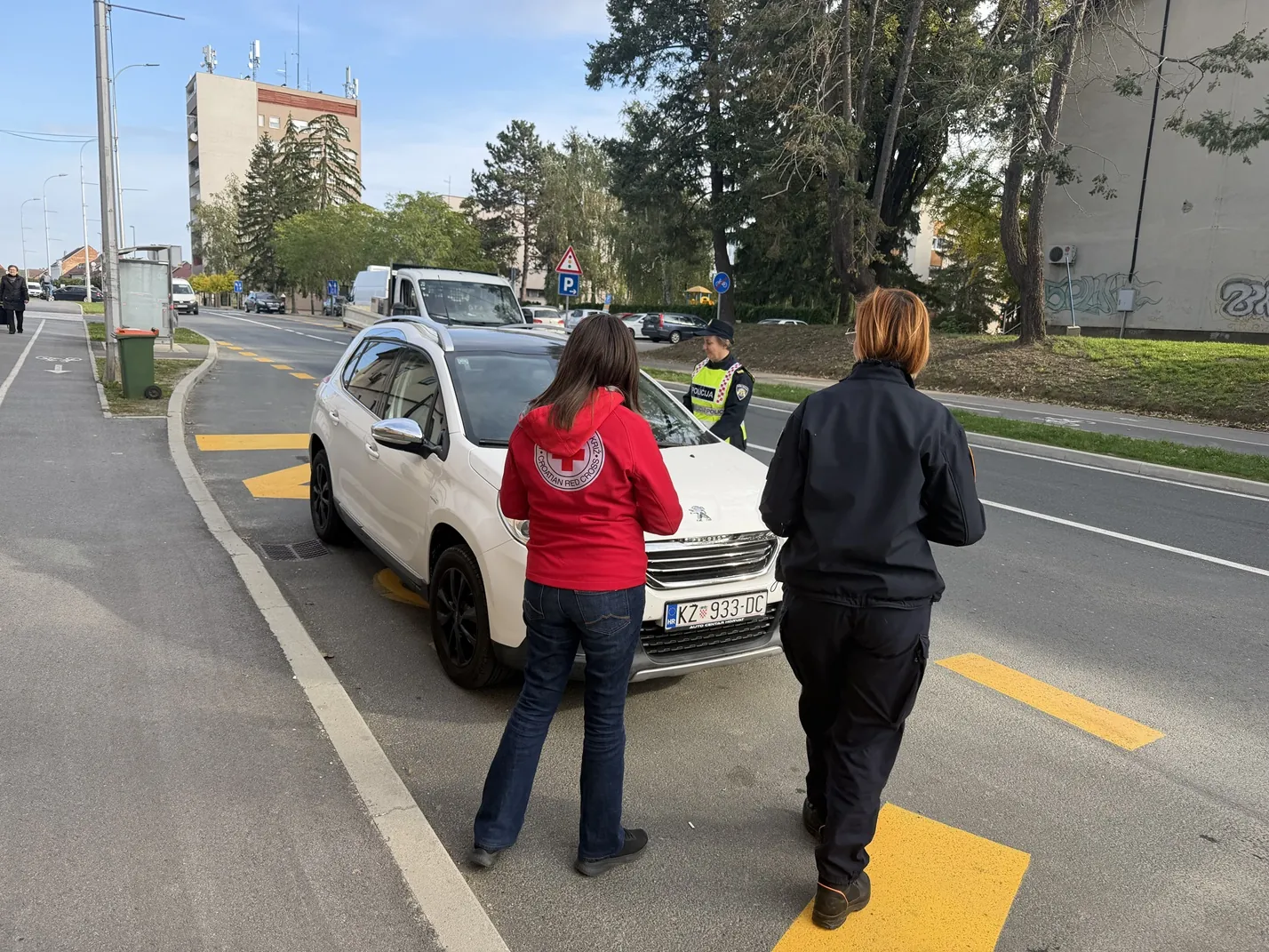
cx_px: 634
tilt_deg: -11.2
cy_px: 476
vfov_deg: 56.8
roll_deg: -1.1
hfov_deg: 71.6
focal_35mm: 24
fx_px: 880
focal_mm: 6.76
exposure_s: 1/1060
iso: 100
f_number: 1.78
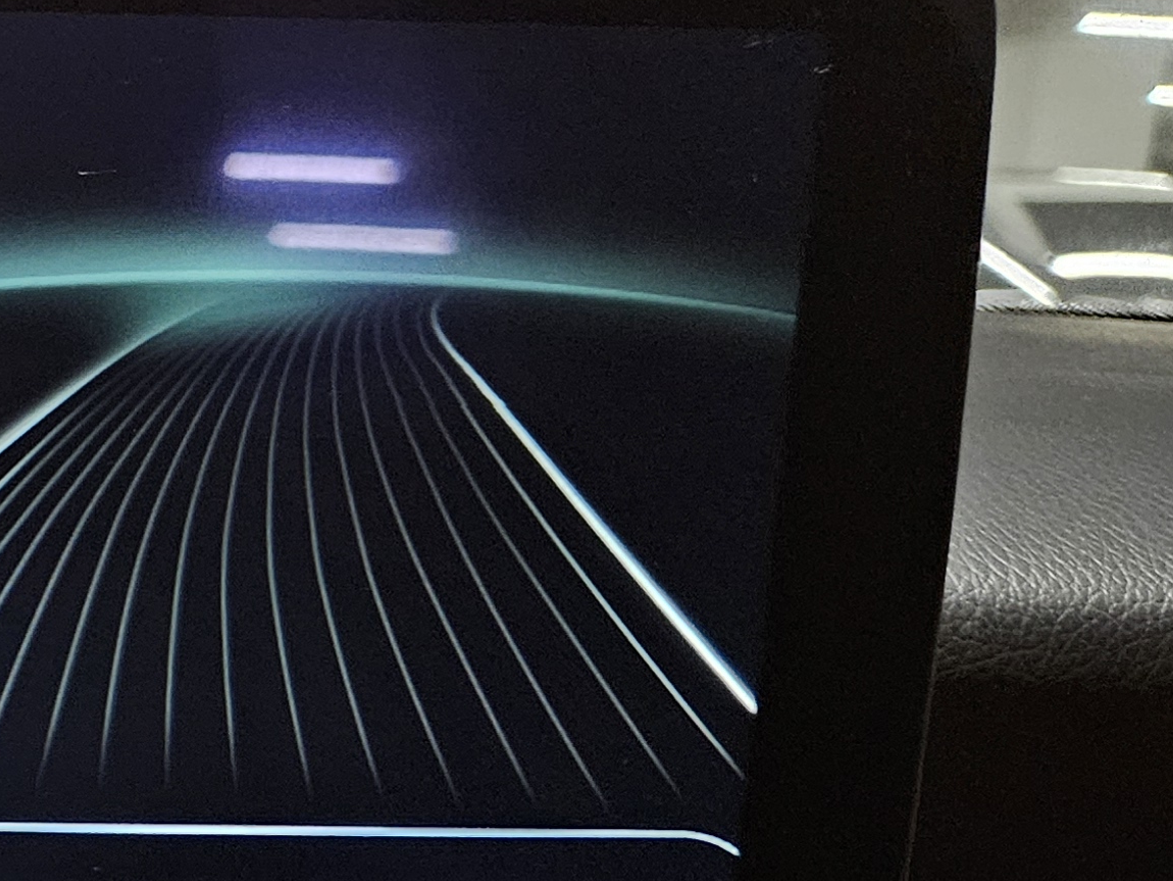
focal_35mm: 80
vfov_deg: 18.2
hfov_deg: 19.4
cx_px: -842
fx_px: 2711
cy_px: 738
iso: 640
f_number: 1.8
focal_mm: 5.4
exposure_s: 1/40
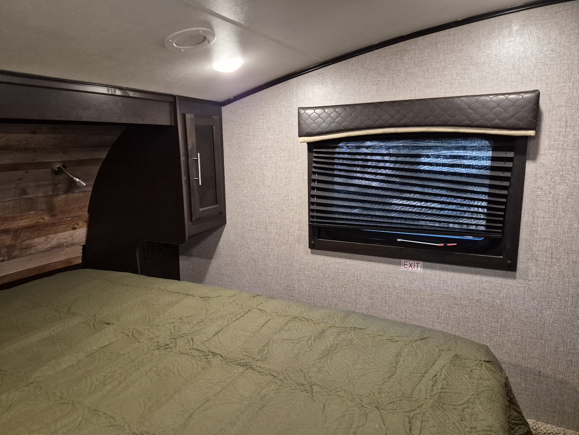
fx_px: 385
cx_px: 290
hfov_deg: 73.9
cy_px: 218
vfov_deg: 58.9
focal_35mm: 23
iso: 1000
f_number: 1.8
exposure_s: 1/120
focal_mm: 5.4
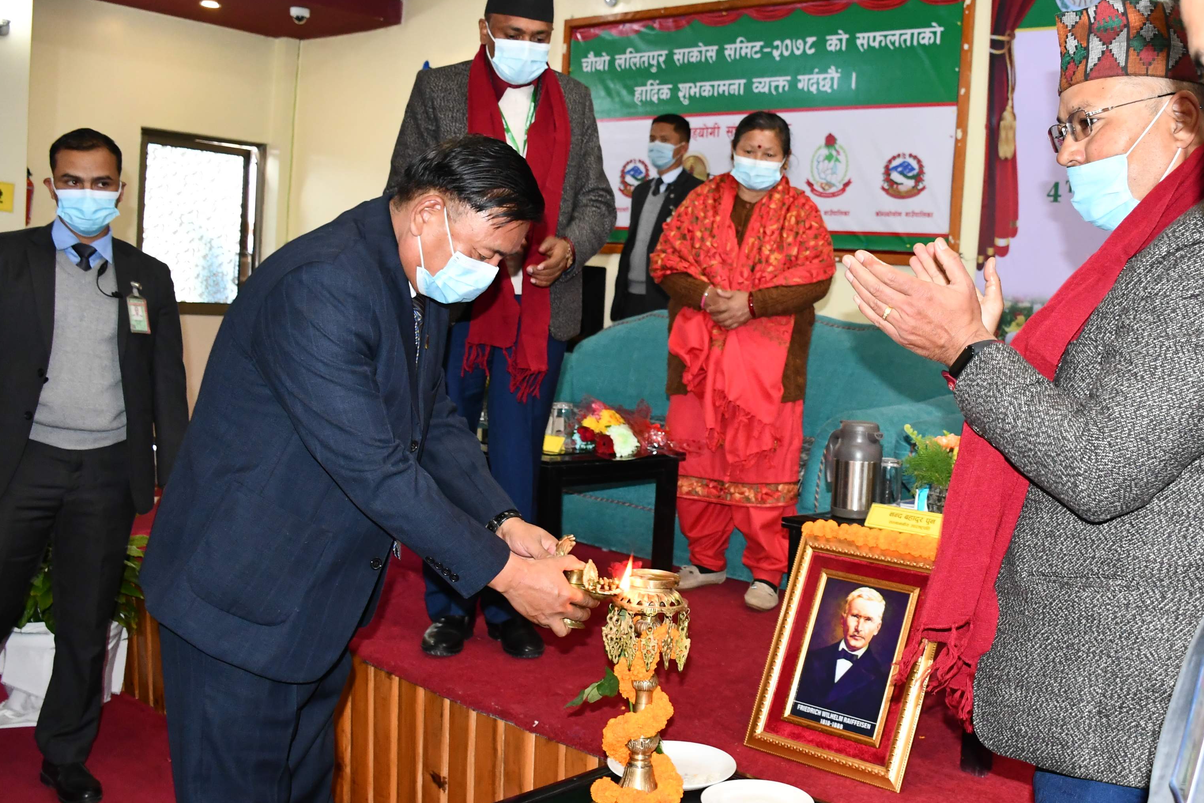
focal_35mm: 37
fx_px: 1237
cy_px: 414
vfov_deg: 35.9
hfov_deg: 50.9
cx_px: 803
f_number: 3.5
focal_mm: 18
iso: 2000
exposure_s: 1/60
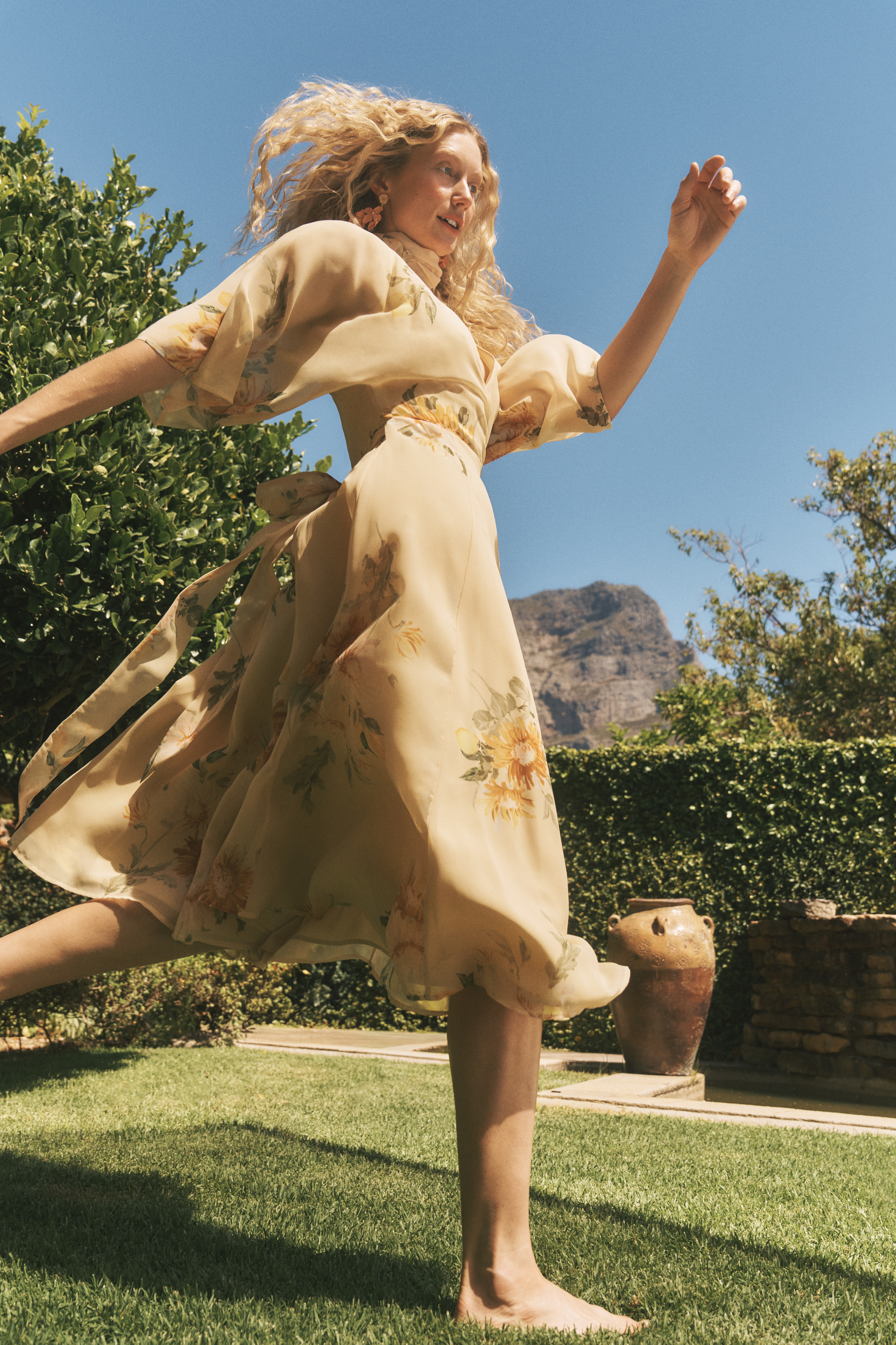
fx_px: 1120
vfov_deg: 61.9
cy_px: 672
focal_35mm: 30
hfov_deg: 43.6
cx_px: 448
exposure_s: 1/1250
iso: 250
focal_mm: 30
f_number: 5
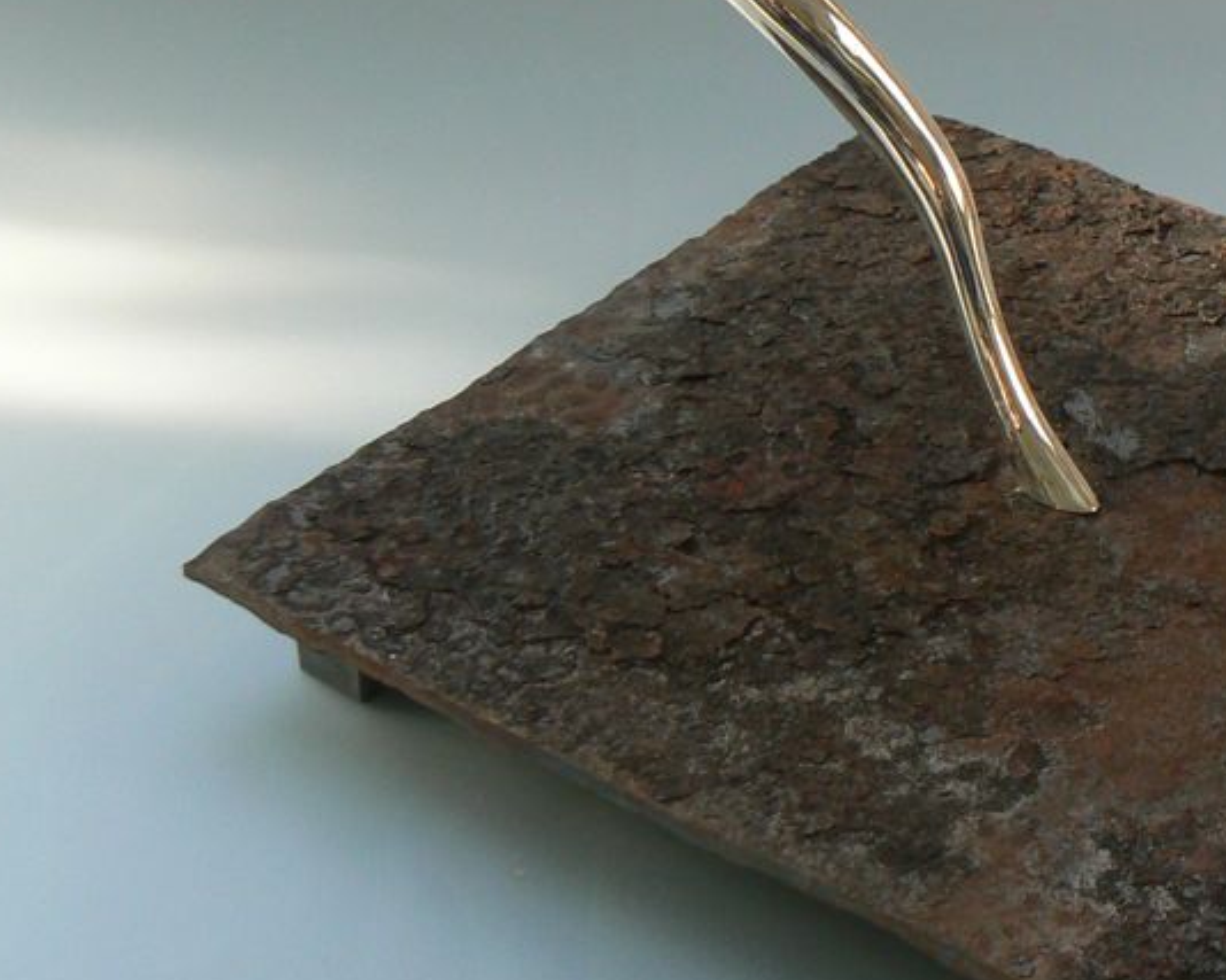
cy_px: 230
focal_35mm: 79
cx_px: 872
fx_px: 2866
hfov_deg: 24.0
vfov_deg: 19.3
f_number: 4
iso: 80
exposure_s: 1/60
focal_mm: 6
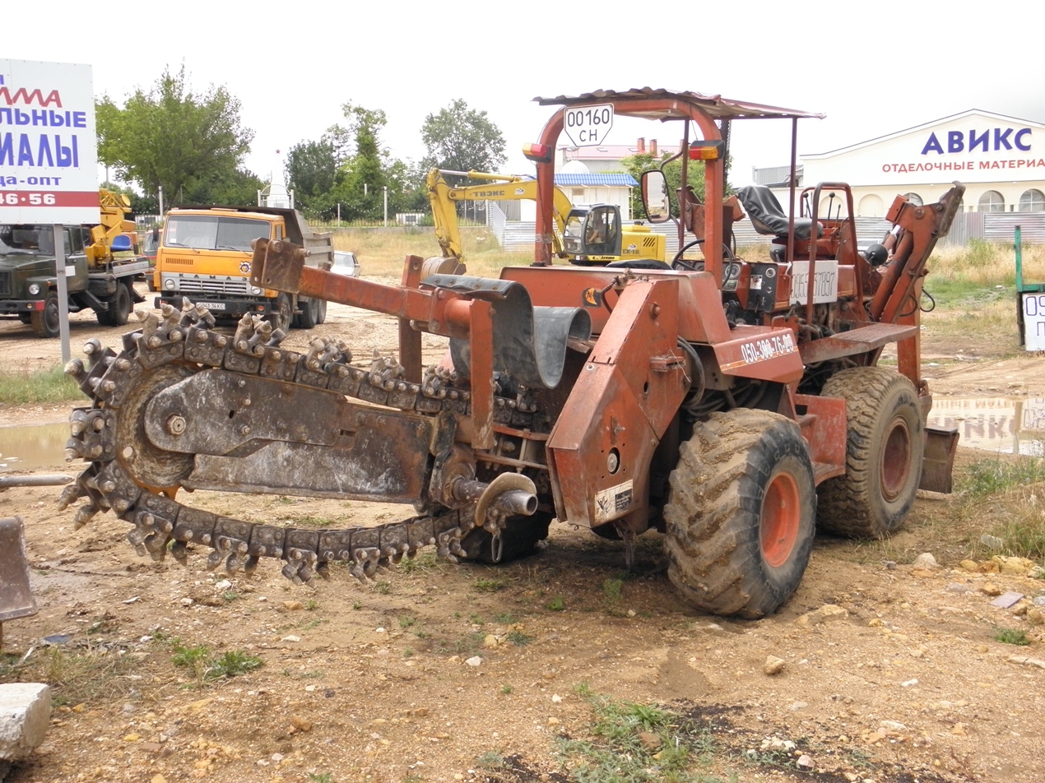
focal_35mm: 38
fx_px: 1147
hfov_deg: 49.0
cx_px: 522
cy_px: 392
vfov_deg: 37.7
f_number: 7.4
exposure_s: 1/160
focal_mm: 6.8
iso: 160
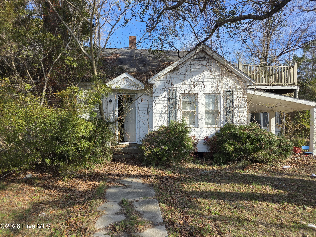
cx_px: 158
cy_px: 118
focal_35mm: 23
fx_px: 210
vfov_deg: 58.9
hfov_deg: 73.9
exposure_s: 1/2134
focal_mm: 6.3
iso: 80
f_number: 1.7
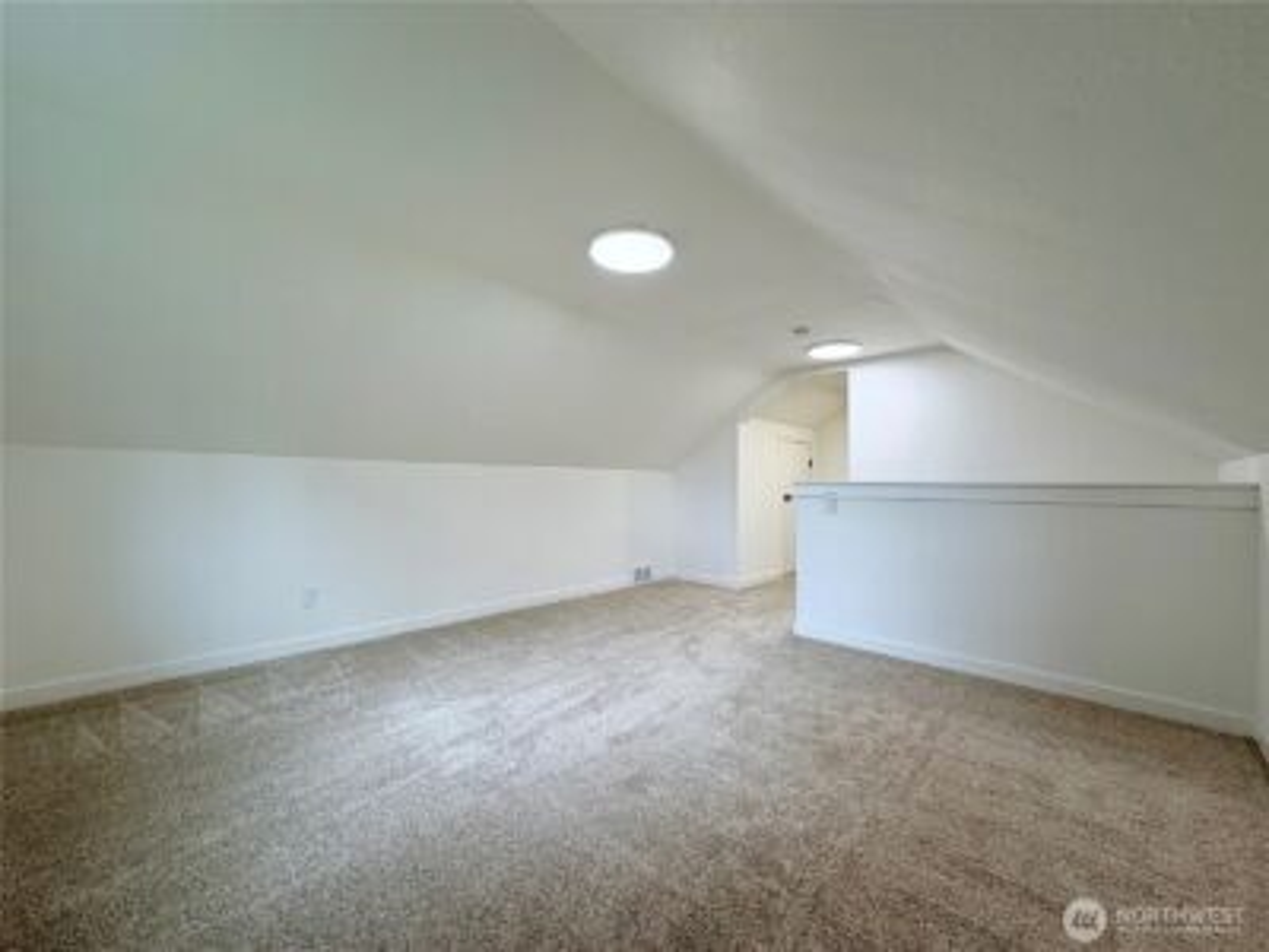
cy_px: 476
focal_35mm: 14
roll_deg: -0.3
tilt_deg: +0.8
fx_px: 513
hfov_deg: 102.1
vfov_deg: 85.7
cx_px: 634
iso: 125
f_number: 2.2
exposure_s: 1/120
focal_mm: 2.22
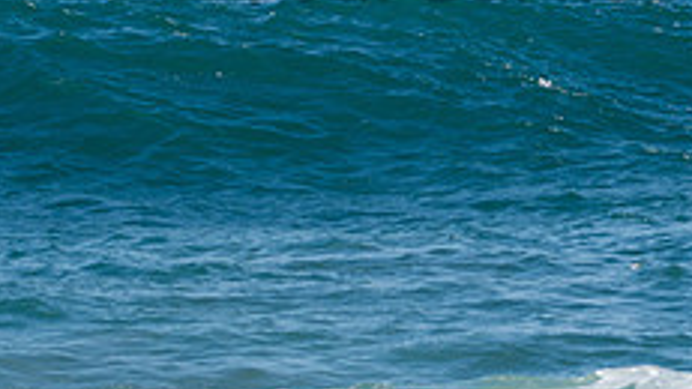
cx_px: 545
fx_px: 14589
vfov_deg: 1.5
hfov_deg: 2.7
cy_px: -67
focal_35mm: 795
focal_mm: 200
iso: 220
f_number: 5.6
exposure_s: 1/1000
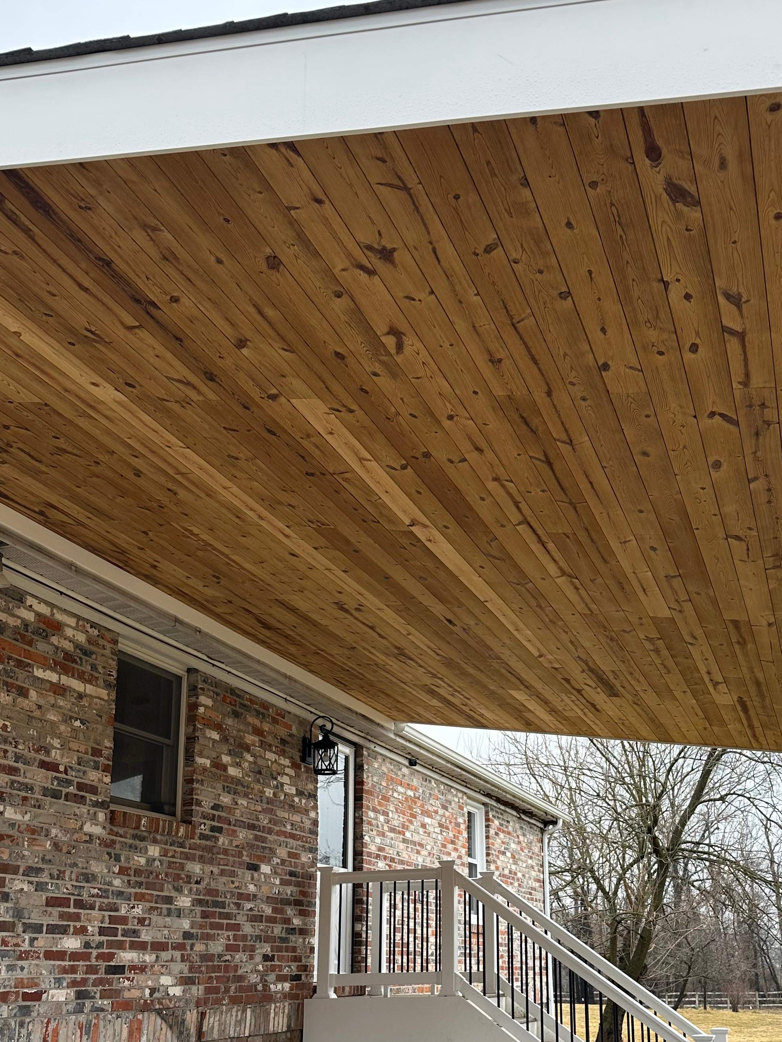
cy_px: 705
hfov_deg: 38.4
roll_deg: +0.5
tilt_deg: +14.4
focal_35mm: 37
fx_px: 1114
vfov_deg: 49.2
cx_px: 485
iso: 80
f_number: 1.78
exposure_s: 1/448
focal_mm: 6.86
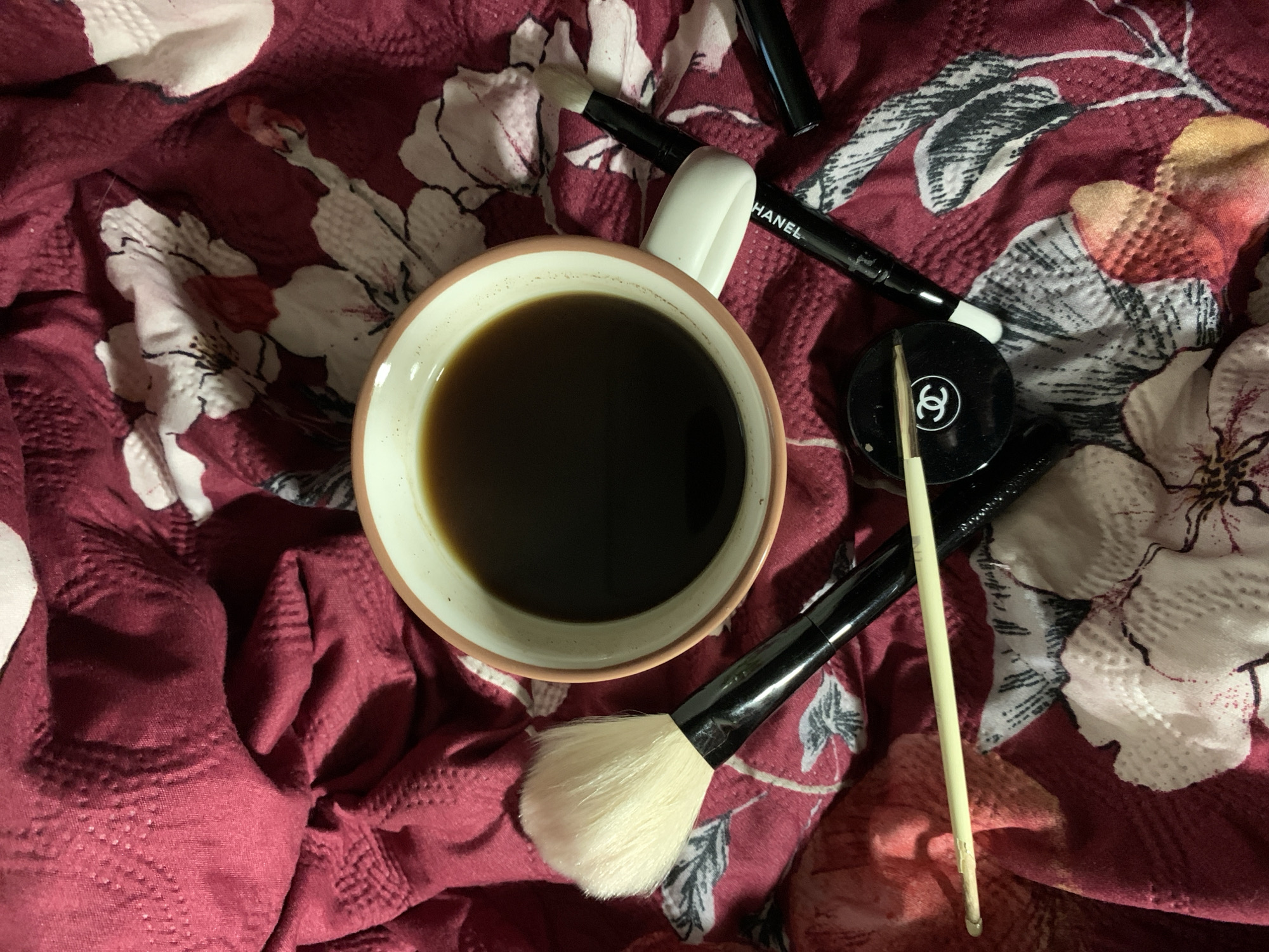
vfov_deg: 53.1
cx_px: 634
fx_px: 953
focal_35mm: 26
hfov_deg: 67.3
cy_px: 476
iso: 800
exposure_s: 1/30
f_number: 1.8
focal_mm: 4.25
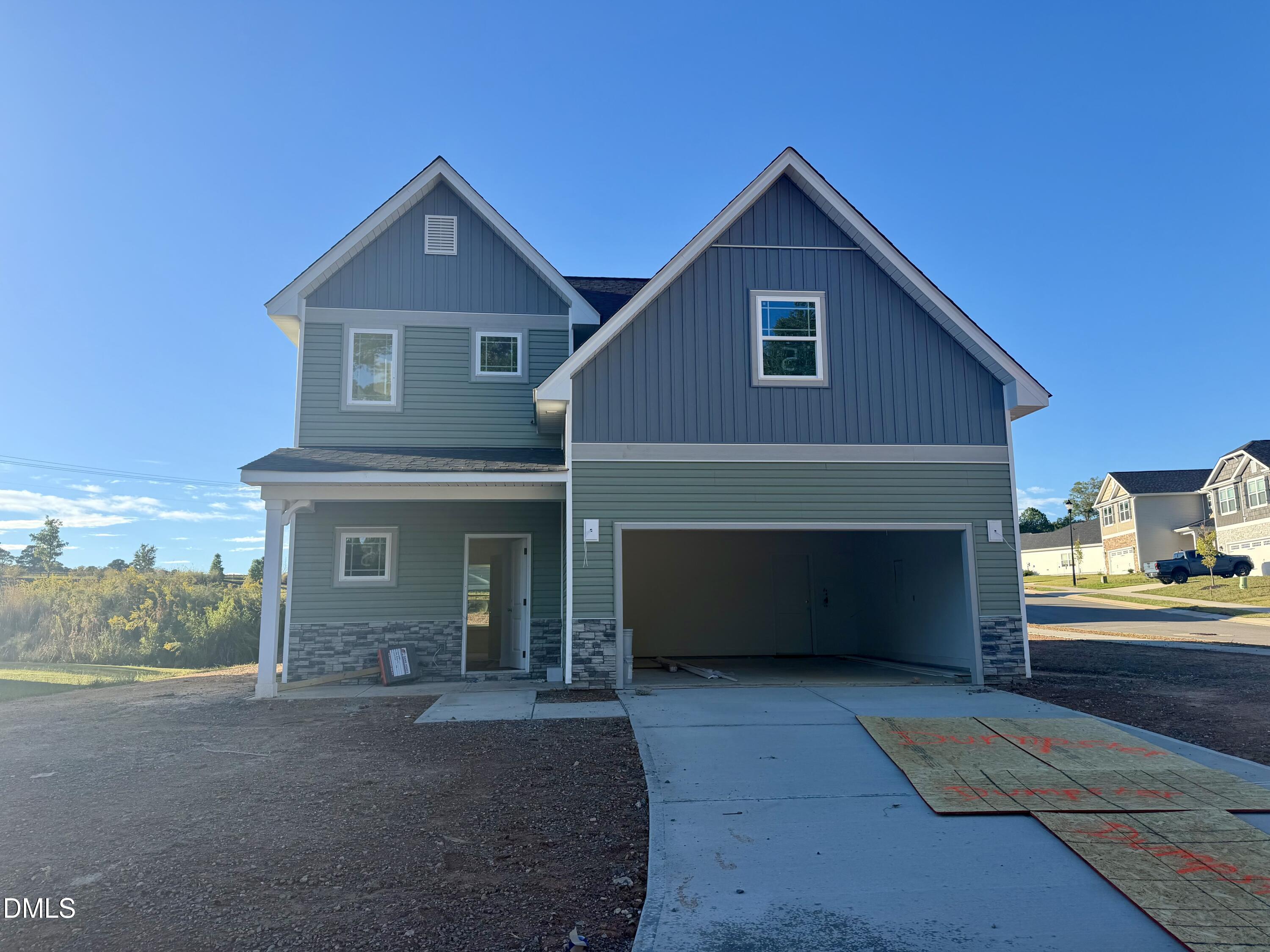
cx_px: 635
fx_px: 881
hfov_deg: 71.6
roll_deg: +0.5
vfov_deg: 56.8
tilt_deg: +9.6
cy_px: 476
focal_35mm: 24
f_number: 1.78
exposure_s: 1/2299
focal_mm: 6.76
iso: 80
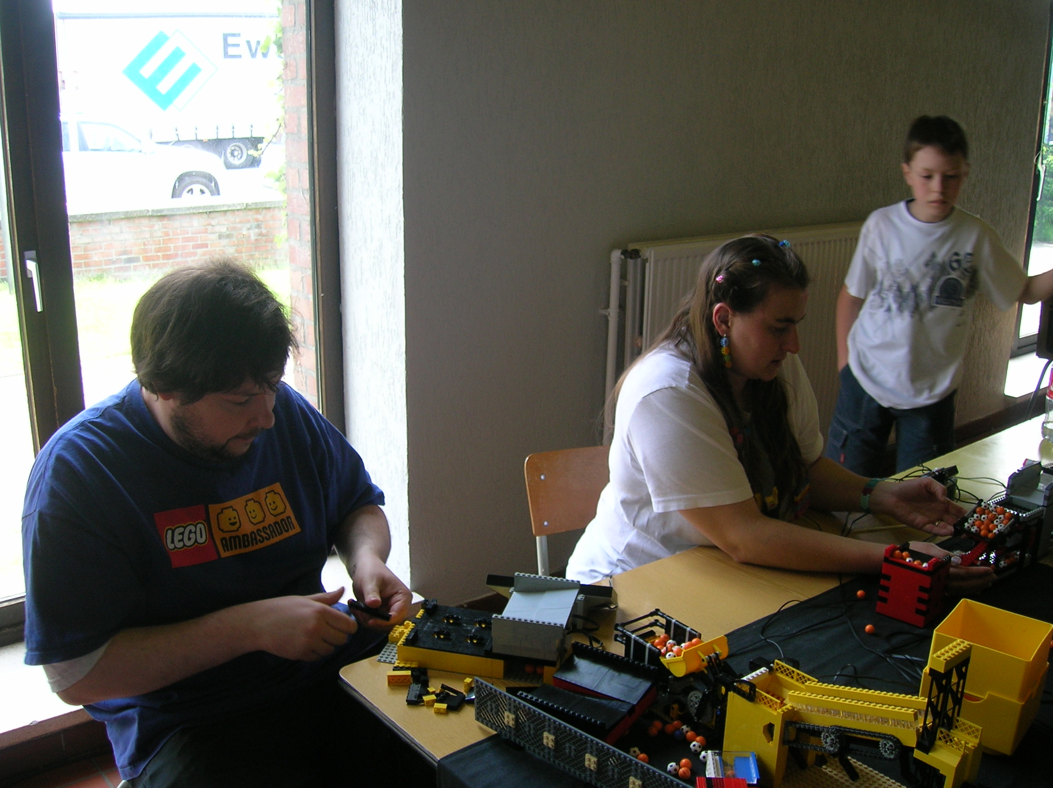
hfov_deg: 54.0
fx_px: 1033
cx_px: 526
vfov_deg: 41.7
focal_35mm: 34
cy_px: 394
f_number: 2.9
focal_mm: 5.7
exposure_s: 1/42
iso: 50
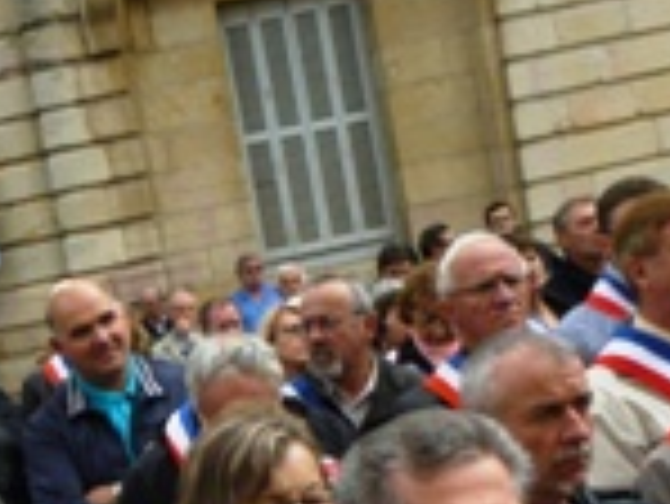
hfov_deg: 24.0
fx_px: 1453
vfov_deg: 19.2
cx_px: -99
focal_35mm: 75
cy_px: 472
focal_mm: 4.5
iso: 100
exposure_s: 1/250
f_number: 3.1
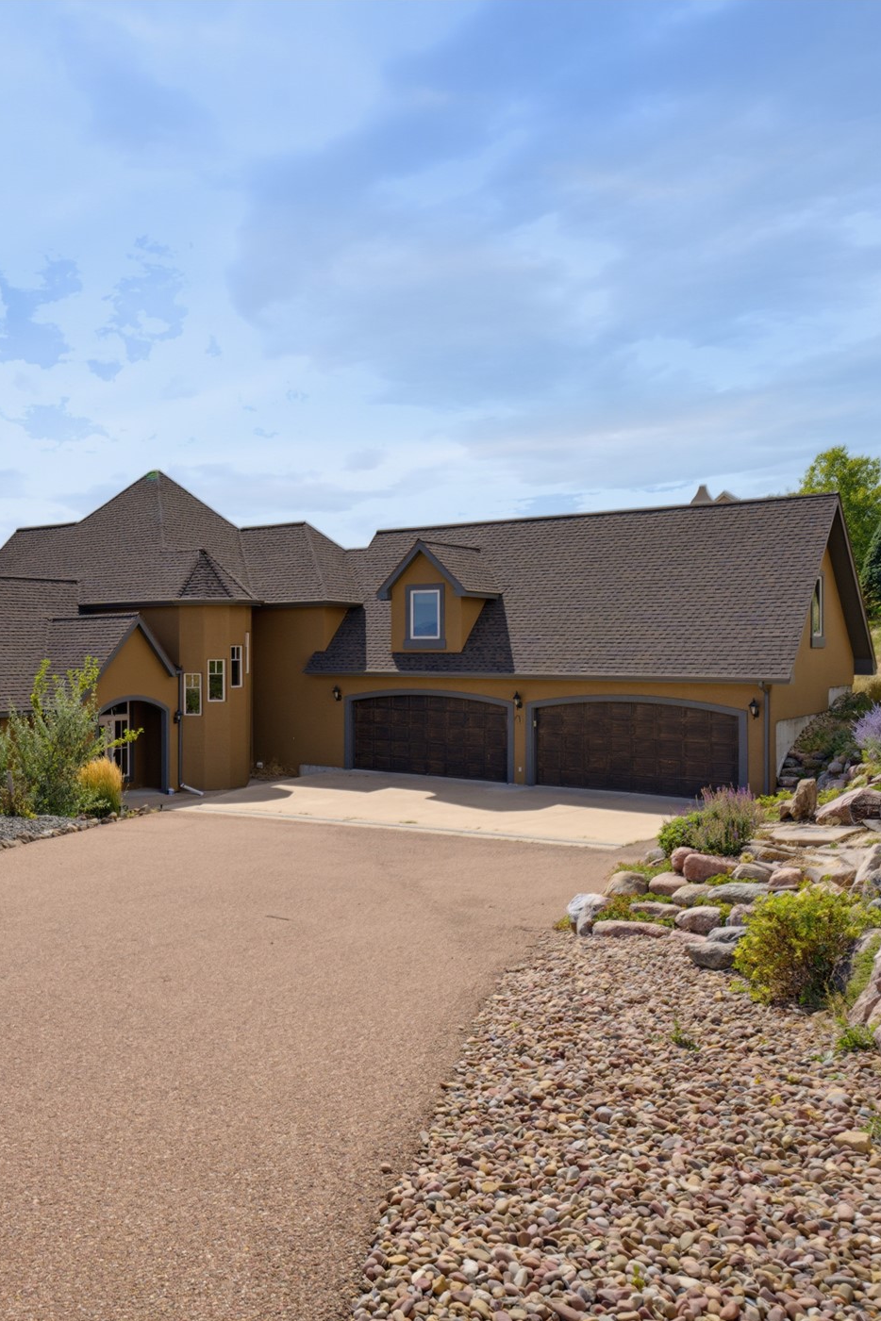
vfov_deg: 60.3
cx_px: 159
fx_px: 1138
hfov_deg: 40.4
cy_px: 681
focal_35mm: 31
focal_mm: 20
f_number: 8
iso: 200
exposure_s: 1/250
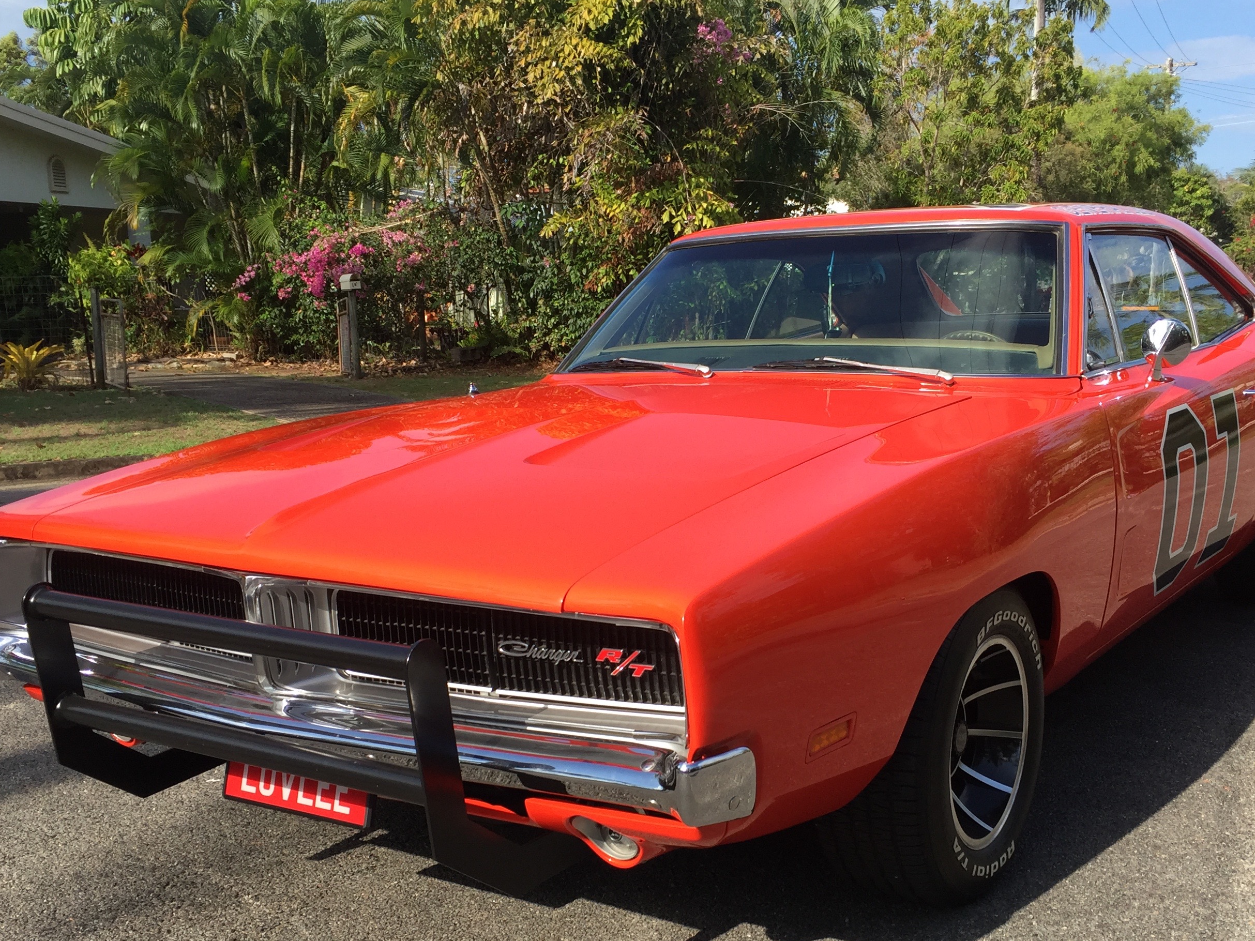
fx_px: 1414
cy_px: 584
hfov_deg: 47.8
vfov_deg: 36.6
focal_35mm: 39
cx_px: 671
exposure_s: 1/1068
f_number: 2.2
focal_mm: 4.15
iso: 32
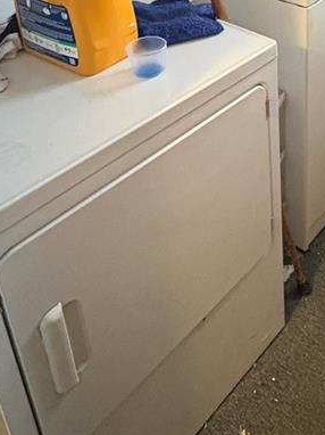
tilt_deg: -18.3
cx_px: 277
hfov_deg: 31.6
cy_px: -18
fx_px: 551
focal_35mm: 44
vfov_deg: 37.5
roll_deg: +1.6
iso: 800
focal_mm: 2.22
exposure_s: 1/40
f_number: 2.2
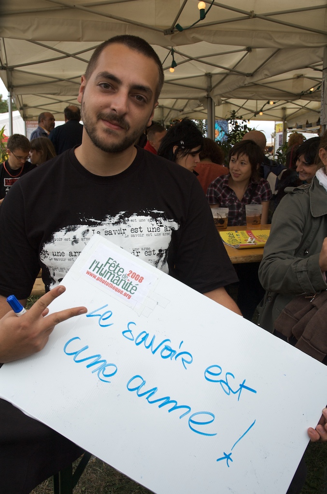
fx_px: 452
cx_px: 164
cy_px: 247
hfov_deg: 39.8
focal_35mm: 33
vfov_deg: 57.3
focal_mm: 22
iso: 200
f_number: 7.1
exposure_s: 1/200
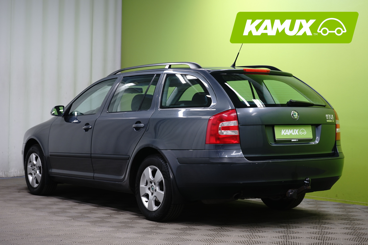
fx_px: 715
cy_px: 122
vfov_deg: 19.5
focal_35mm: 70
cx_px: 184
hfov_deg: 28.8
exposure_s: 1/6
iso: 400
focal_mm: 70
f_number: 7.1
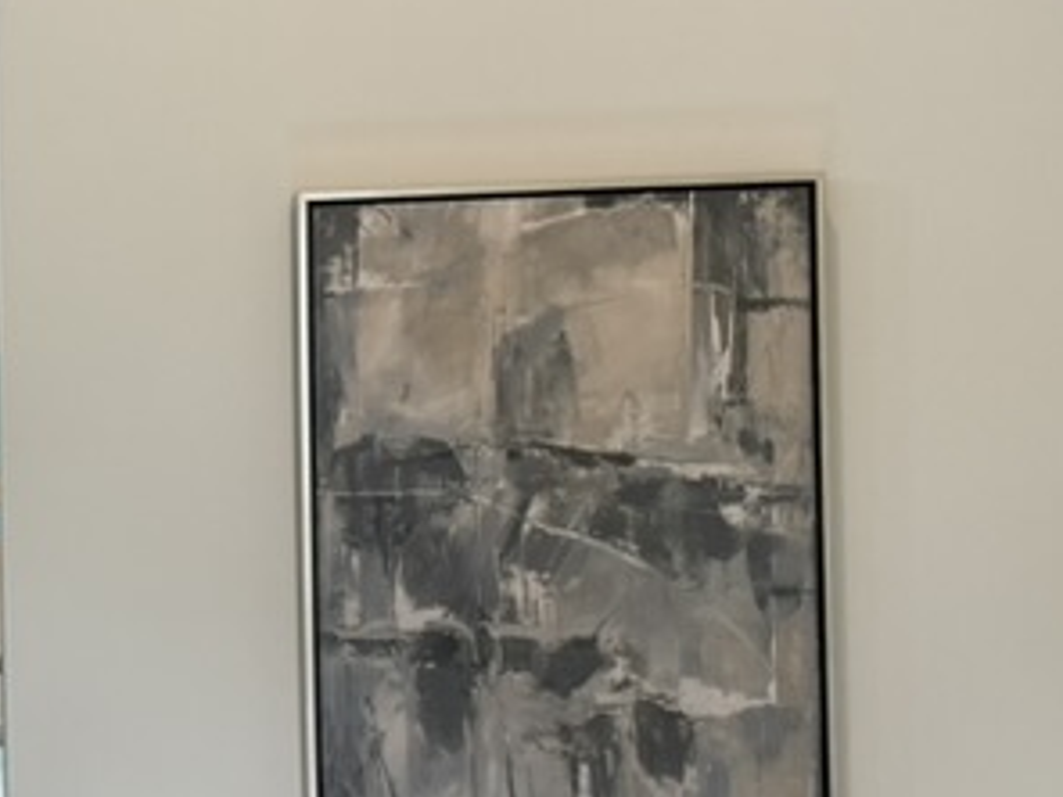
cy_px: 582
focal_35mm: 83
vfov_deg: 17.7
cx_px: -183
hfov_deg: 21.9
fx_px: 2549
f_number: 1.78
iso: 160
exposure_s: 1/120
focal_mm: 6.76
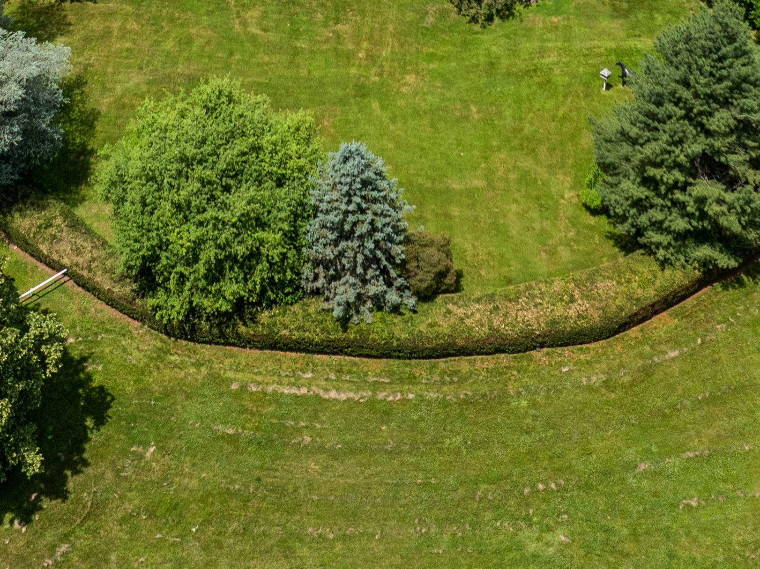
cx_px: 352
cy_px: -340
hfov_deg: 25.0
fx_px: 1712
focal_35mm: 78
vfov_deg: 16.7
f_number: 5.6
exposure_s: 1/500
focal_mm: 12.29
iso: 100
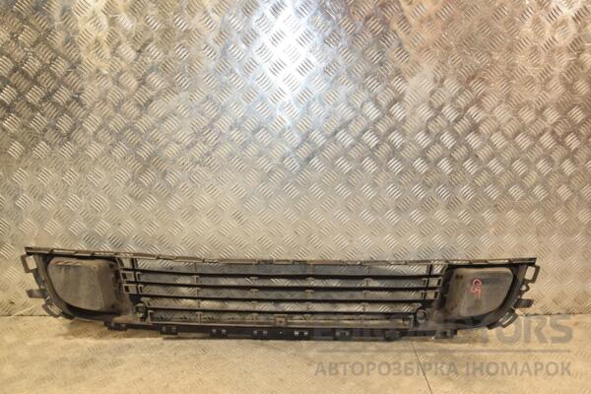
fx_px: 517
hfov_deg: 59.5
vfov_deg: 41.7
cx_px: 296
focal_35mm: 32
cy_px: 197
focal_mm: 21
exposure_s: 1/125
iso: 800
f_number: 5
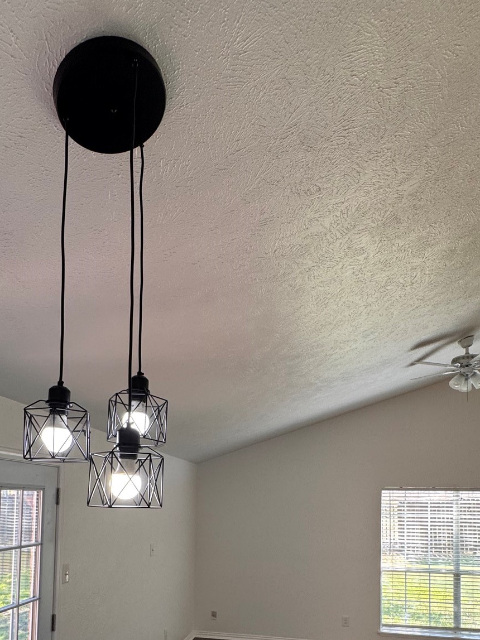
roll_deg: -0.5
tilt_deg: +2.2
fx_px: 462
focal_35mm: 25
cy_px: 485
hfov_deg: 54.8
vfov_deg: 64.9
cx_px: 221
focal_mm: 2.22
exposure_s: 1/120
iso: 100
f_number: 2.2
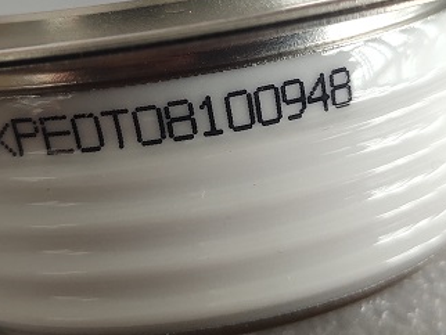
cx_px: 218
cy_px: 73
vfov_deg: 19.2
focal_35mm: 76
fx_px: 980
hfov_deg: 25.6
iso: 79
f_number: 1.8
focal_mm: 4.27
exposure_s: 1/100
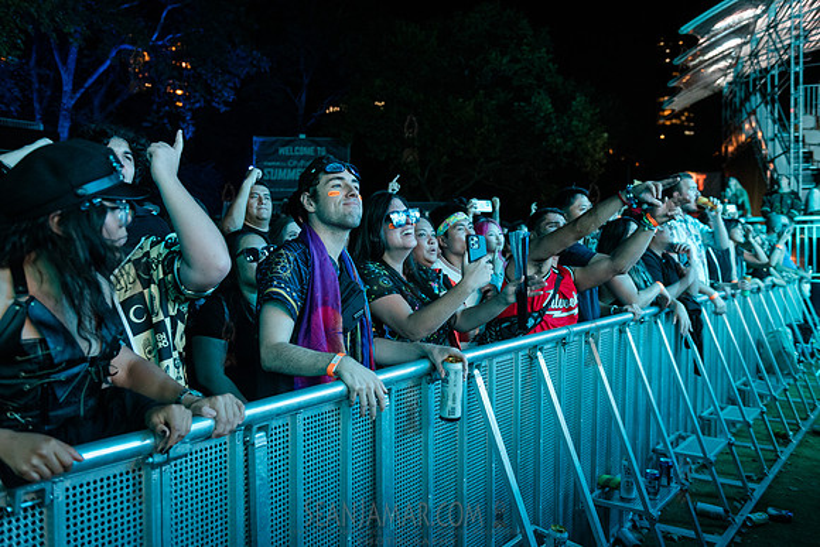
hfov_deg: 58.4
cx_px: 410
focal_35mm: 32
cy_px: 274
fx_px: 733
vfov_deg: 40.9
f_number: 3.2
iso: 6400
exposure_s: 1/200
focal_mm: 32
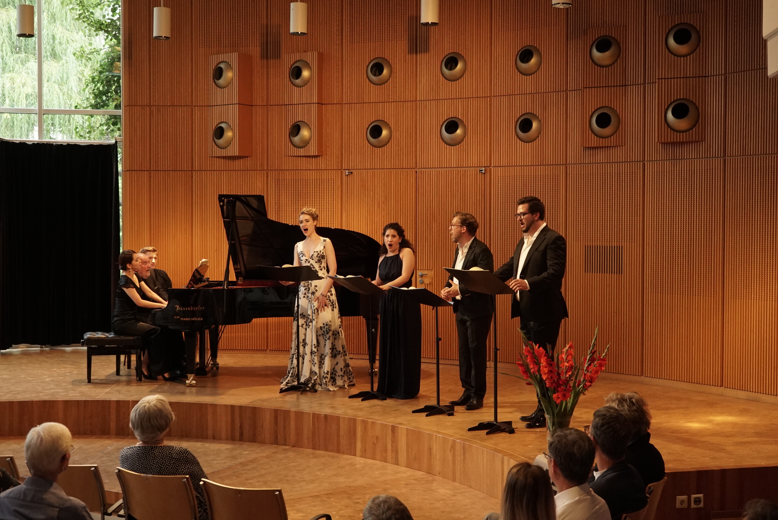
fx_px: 1038
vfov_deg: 28.1
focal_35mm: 48
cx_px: 389
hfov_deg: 41.1
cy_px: 260
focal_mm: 48
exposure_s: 1/60
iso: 4000
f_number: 9
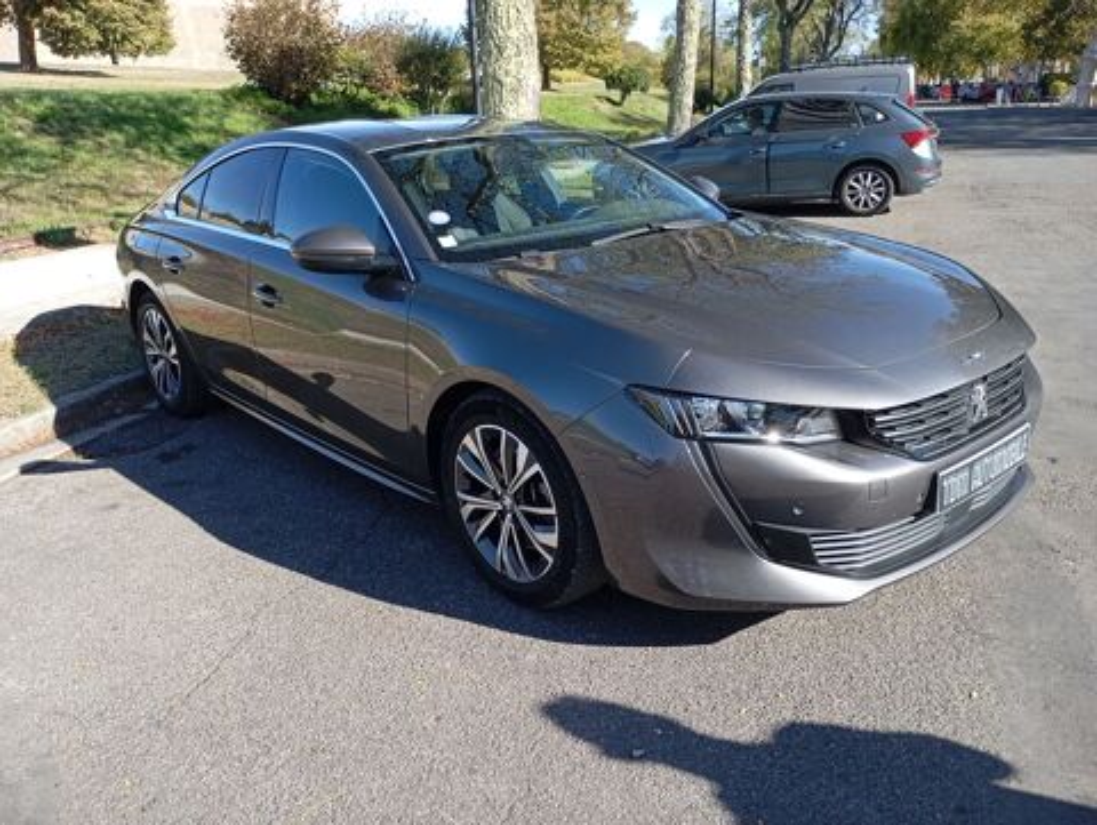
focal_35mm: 28
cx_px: 548
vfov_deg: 49.8
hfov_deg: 63.4
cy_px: 412
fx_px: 888
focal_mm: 4.27
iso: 101
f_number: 1.8
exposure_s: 1/215
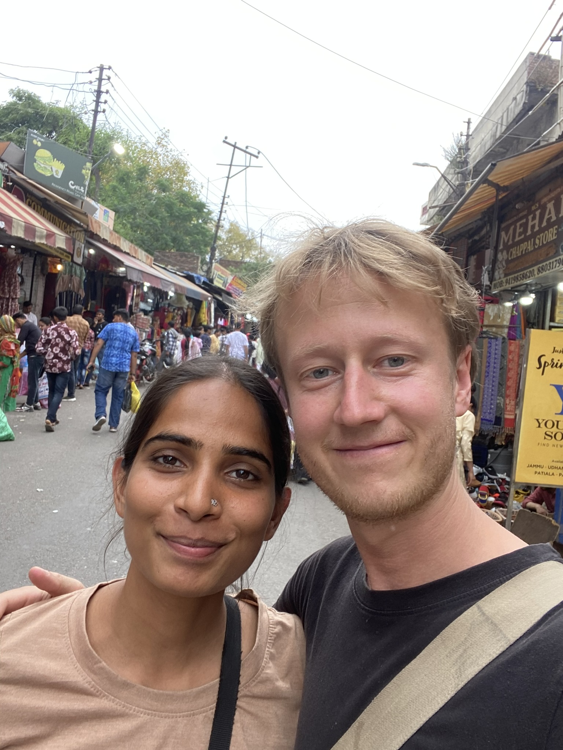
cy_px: 375
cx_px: 282
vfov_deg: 60.0
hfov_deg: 46.8
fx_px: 651
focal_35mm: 30
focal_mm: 2.71
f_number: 2.2
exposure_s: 1/122
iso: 50
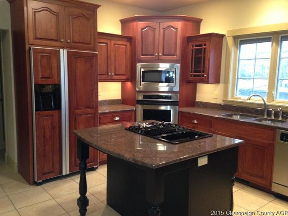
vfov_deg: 43.0
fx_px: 275
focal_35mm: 33
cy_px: 108
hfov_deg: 55.3
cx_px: 144
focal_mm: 4.13
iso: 320
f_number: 2.4
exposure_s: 1/20
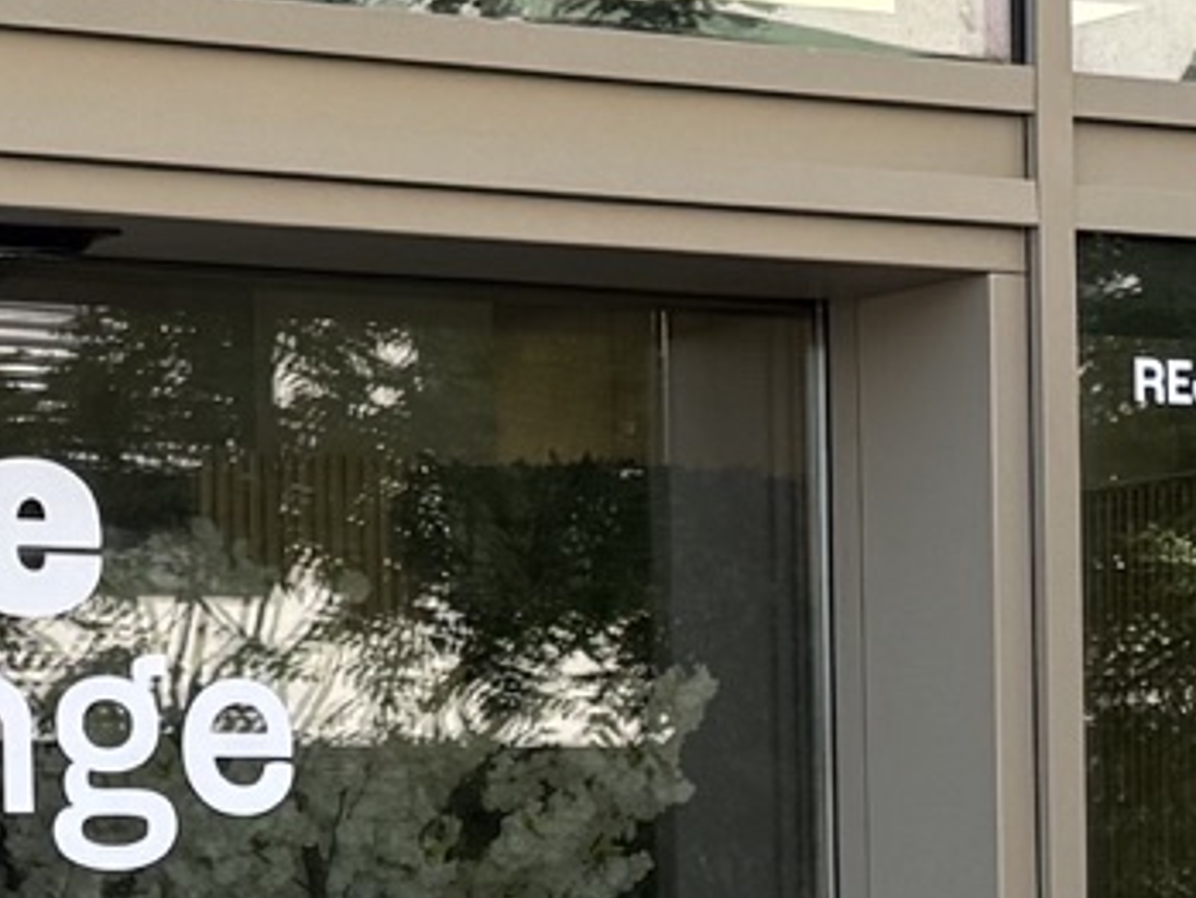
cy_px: 1117
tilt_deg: -0.1
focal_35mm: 165
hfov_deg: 11.9
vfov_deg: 8.9
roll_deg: +1.2
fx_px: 5703
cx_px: 302
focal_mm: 6.76
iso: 80
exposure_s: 1/622
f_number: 1.78
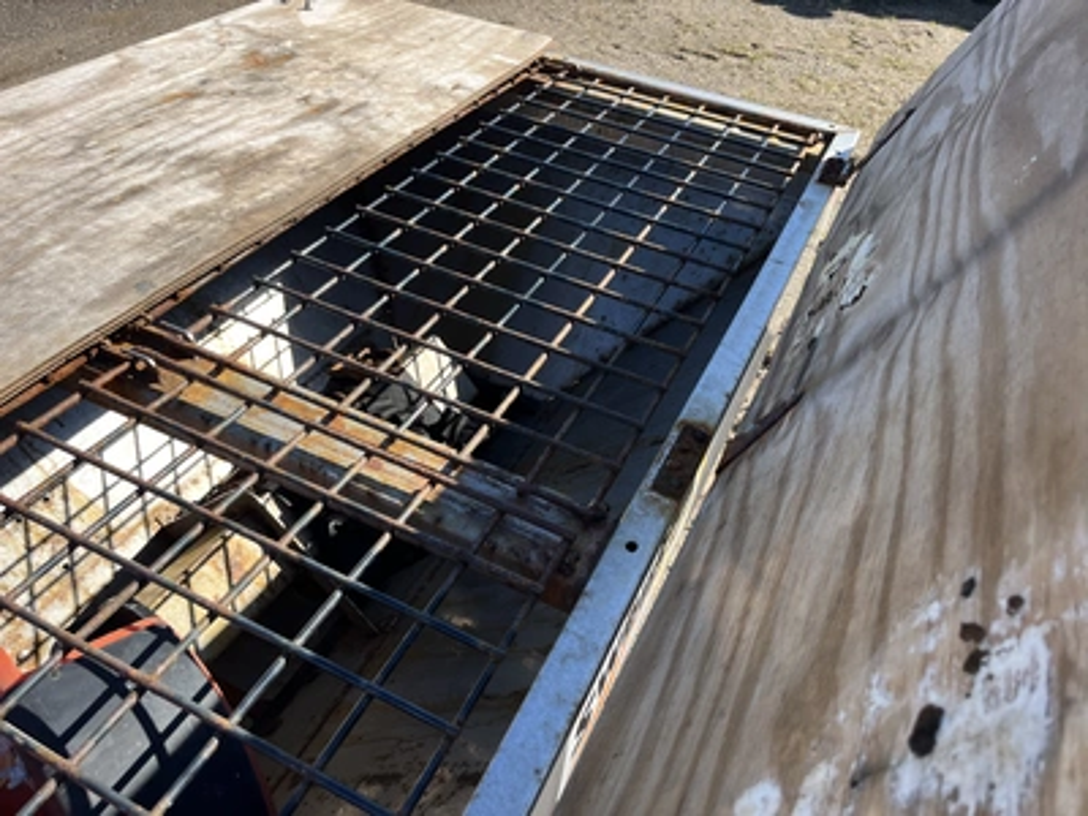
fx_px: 817
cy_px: 408
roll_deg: -3.7
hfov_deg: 67.3
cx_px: 544
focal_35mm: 26
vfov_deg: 53.1
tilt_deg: -42.9
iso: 50
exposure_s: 1/1580
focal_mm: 5.1
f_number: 1.6
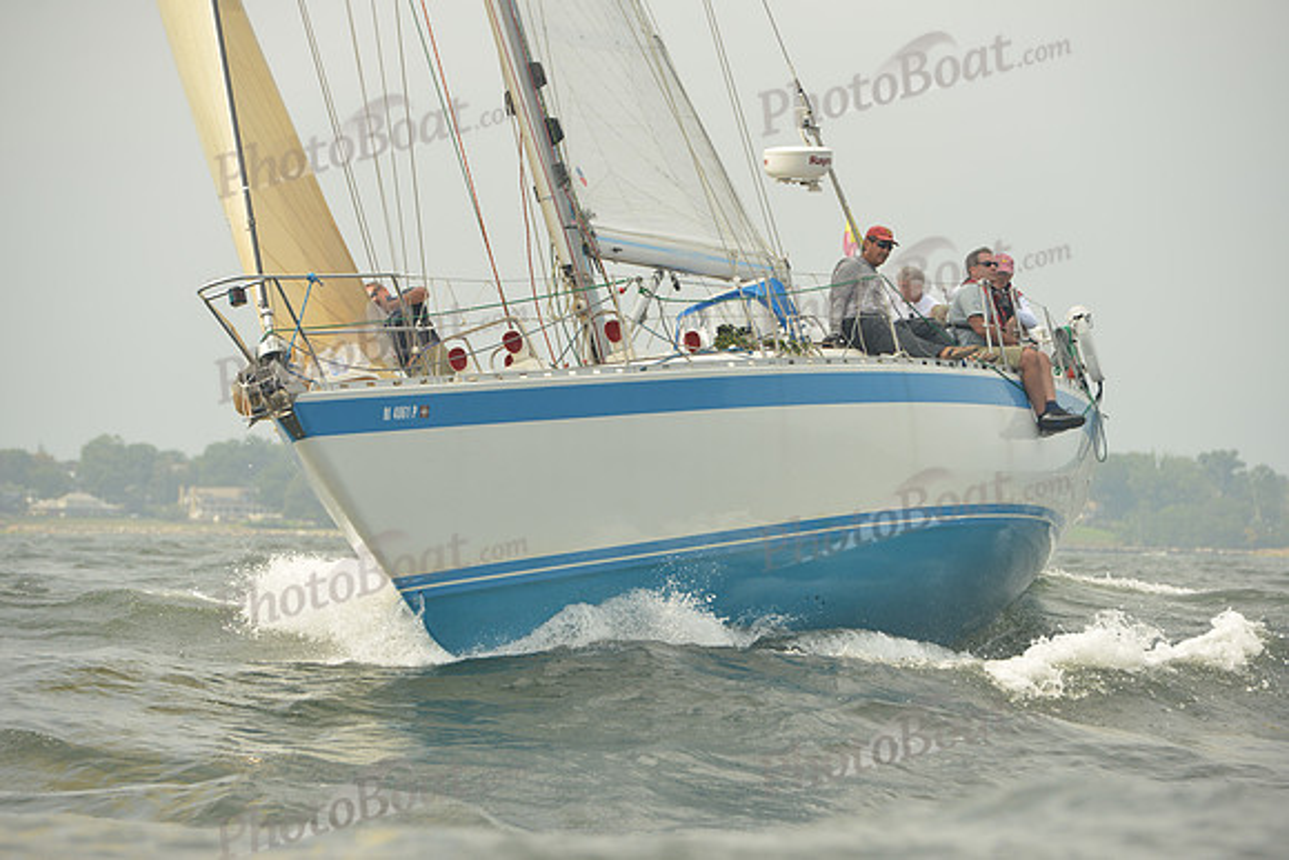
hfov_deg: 10.8
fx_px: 6804
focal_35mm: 190
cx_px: 644
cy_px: 430
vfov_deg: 7.2
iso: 320
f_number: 7.1
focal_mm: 190
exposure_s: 1/1250
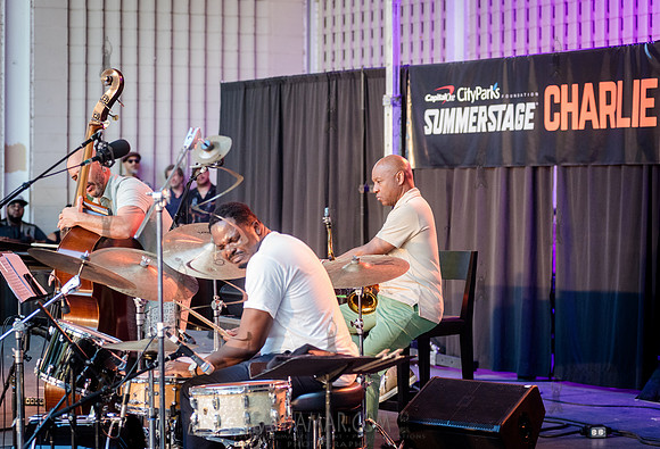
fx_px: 1757
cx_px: 336
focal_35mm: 95
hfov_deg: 21.3
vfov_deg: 14.6
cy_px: 224
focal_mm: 92
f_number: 4
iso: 3200
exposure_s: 1/400
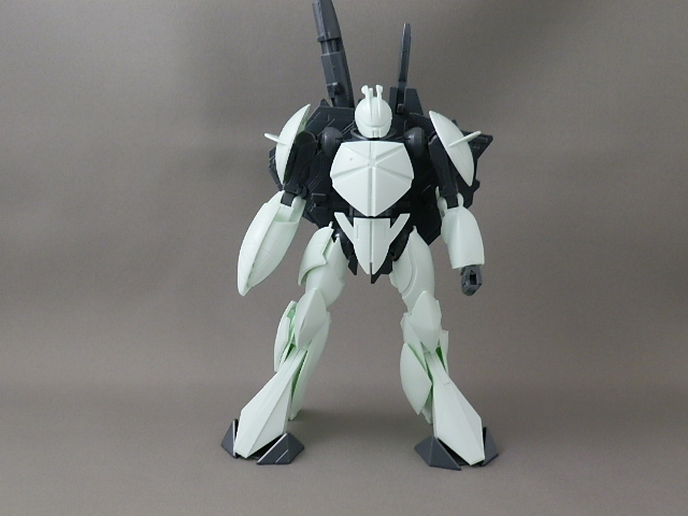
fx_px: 676
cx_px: 344
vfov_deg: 41.8
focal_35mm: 34
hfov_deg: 54.0
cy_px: 258
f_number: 3.5
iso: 200
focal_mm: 6.17
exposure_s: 1/10
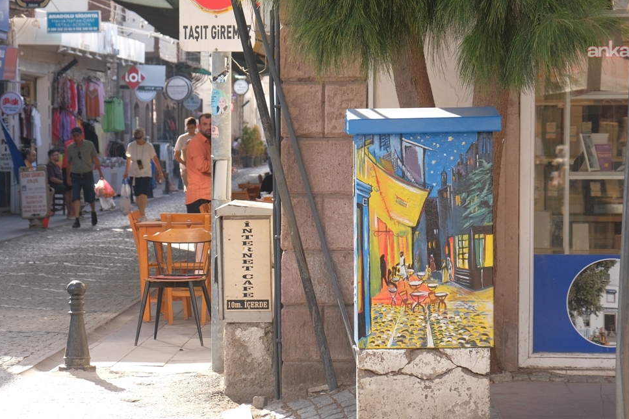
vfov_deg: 12.8
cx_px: 267
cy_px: 268
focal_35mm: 107
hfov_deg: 19.1
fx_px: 1869
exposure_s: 1/250
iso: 320
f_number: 5
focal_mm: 55
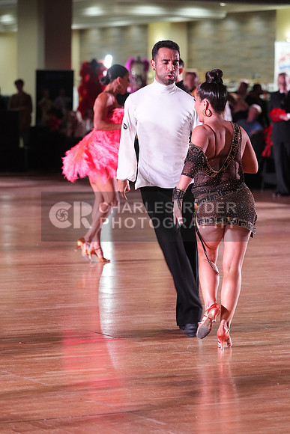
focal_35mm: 151
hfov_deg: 9.1
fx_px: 1823
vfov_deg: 13.6
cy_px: 217
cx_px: 145
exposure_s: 1/200
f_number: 4.5
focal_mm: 151
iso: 4000
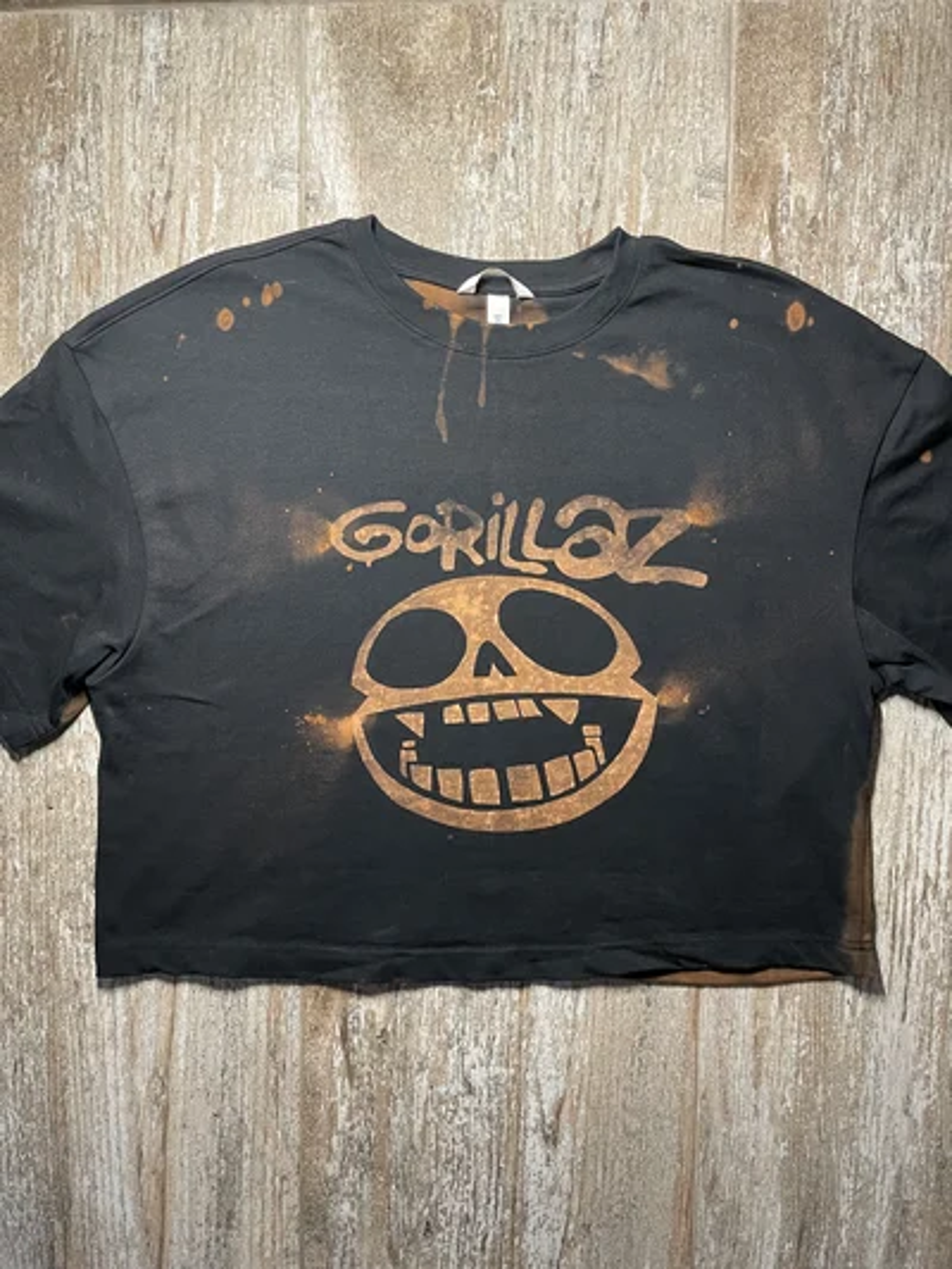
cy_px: 634
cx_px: 476
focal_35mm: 26
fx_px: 953
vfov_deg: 67.3
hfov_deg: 53.1
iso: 400
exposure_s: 1/50
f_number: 1.6
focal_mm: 4.2
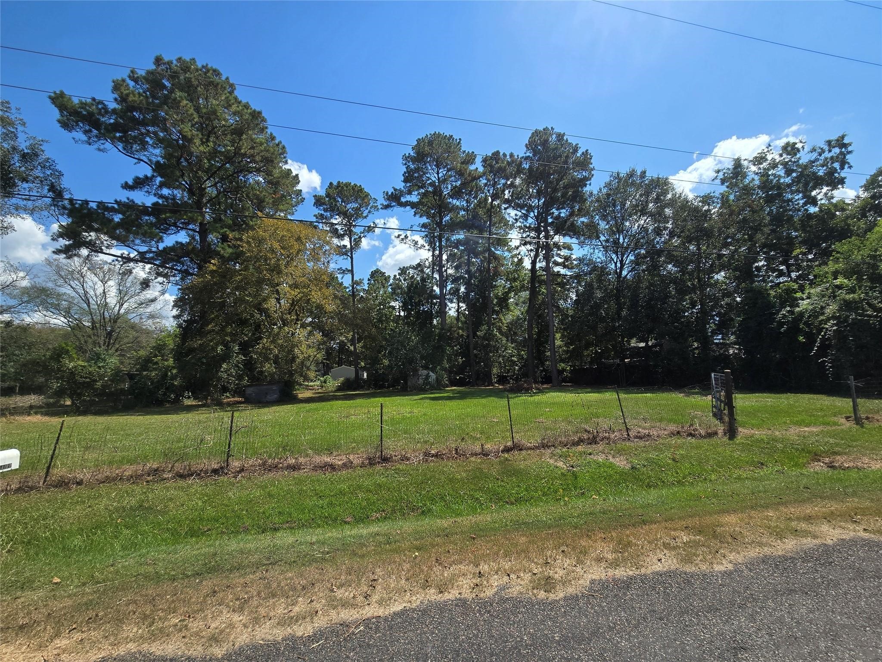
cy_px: 331
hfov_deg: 106.2
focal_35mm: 13
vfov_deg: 89.9
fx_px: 331
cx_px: 441
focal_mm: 2.2
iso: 50
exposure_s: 1/2032
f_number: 2.2
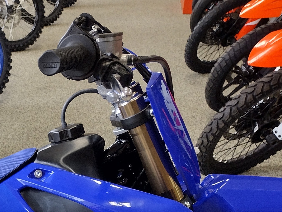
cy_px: 299
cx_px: -9
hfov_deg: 23.3
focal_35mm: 80
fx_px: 652
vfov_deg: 17.0
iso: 107
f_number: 1.7
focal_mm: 4.71
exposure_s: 1/60
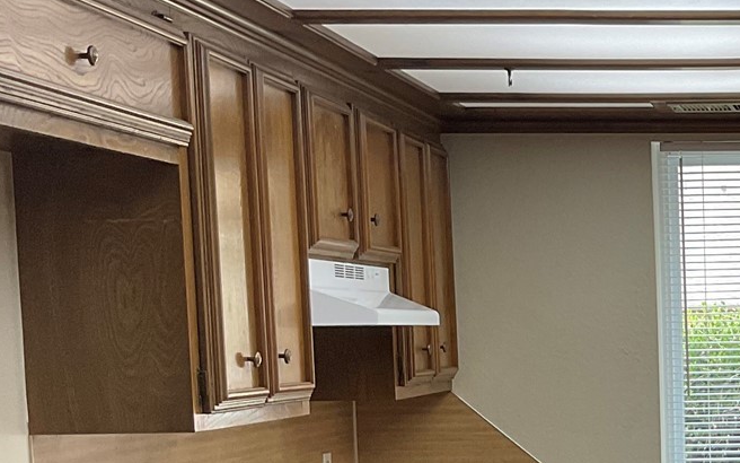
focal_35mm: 90
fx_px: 1815
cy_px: 504
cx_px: 881
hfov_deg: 21.4
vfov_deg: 14.2
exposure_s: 1/60
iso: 50
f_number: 1.8
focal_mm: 3
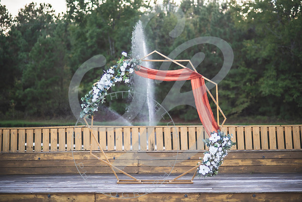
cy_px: 101
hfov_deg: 23.7
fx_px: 720
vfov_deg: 15.9
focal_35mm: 86
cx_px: 151
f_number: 1.8
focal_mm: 85
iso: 100
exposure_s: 1/400
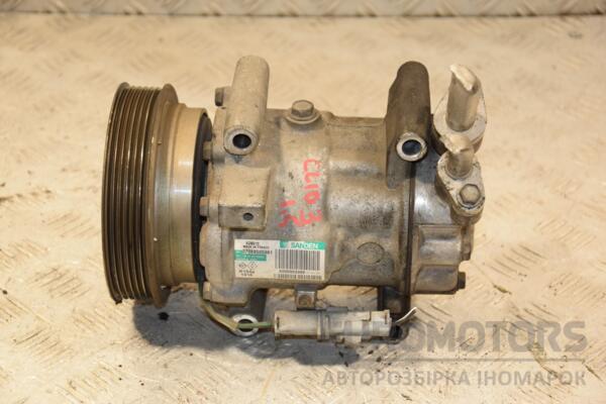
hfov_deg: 20.6
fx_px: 1666
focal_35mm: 99
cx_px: 303
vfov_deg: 13.8
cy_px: 202
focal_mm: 66
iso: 800
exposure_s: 1/200
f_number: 5.3
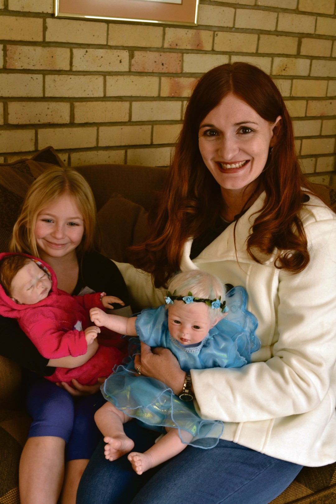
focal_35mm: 45
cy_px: 252
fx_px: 630
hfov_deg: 29.9
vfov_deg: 43.6
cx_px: 168
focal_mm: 30
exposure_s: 1/13
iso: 800
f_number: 7.1
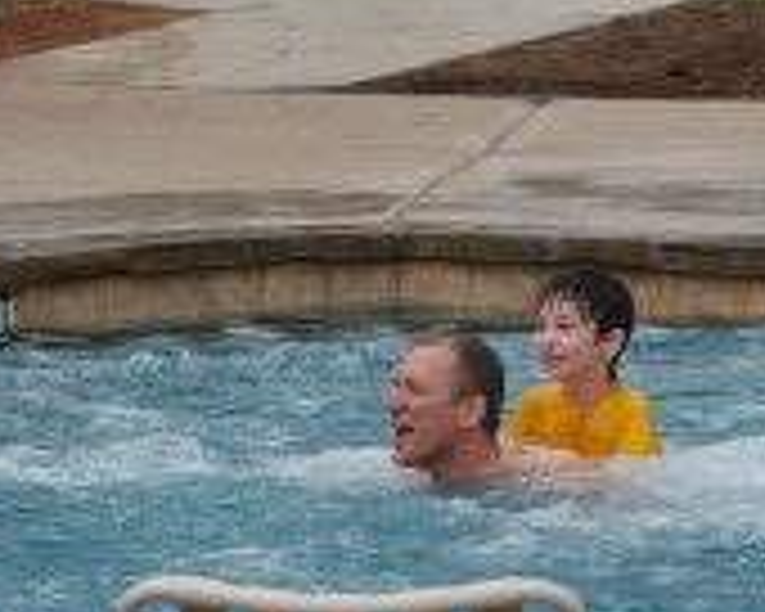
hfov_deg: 4.3
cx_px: 522
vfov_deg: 3.4
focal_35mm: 452
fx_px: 10229
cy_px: 414
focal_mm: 85
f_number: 5.6
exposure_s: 1/500
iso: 320
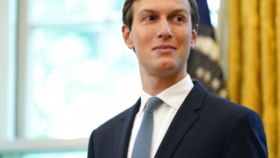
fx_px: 1463
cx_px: 140
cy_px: 64
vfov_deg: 6.2
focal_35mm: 197
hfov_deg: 10.9
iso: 4000
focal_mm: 187
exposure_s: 1/125
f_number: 2.8
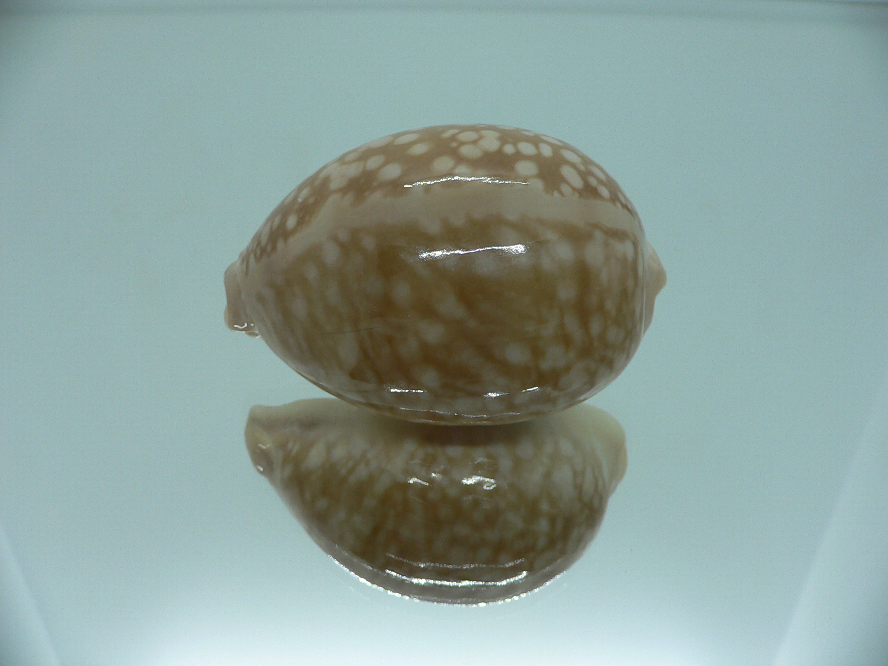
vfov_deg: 40.7
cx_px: 444
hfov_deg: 52.6
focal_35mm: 35
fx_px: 898
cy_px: 333
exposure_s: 1/60
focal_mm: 4.6
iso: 80
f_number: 2.8
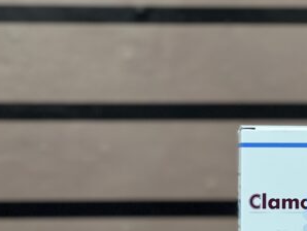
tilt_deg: -2.0
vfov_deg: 9.6
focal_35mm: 155
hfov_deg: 12.6
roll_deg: +0.7
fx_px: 1376
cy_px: 192
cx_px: 297
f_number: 2.8
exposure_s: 1/33
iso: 250
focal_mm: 9
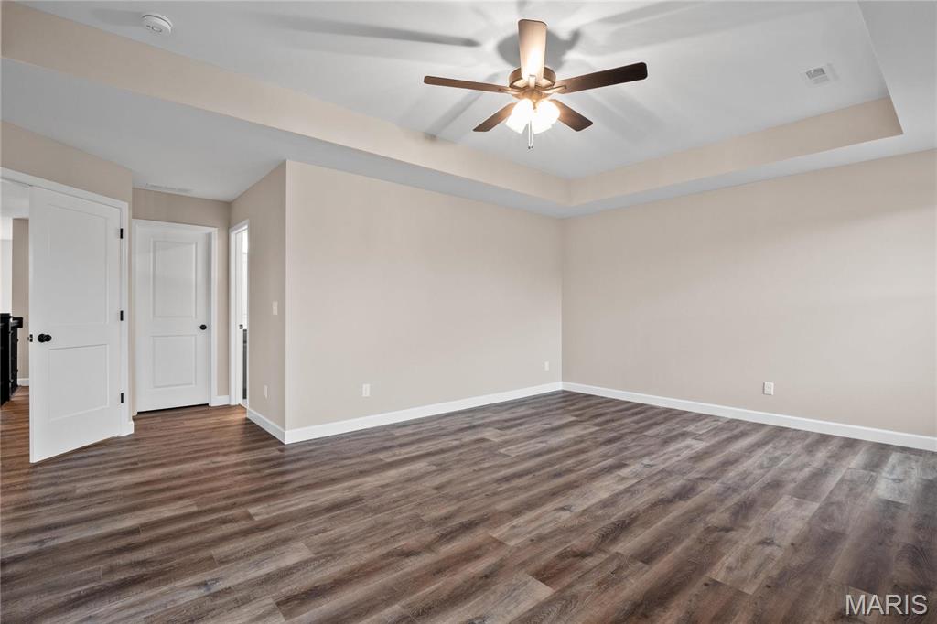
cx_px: 468
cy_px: 312
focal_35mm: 16
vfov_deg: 73.7
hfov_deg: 96.8
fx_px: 416
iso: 400
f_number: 9
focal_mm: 8
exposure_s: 1/1.67
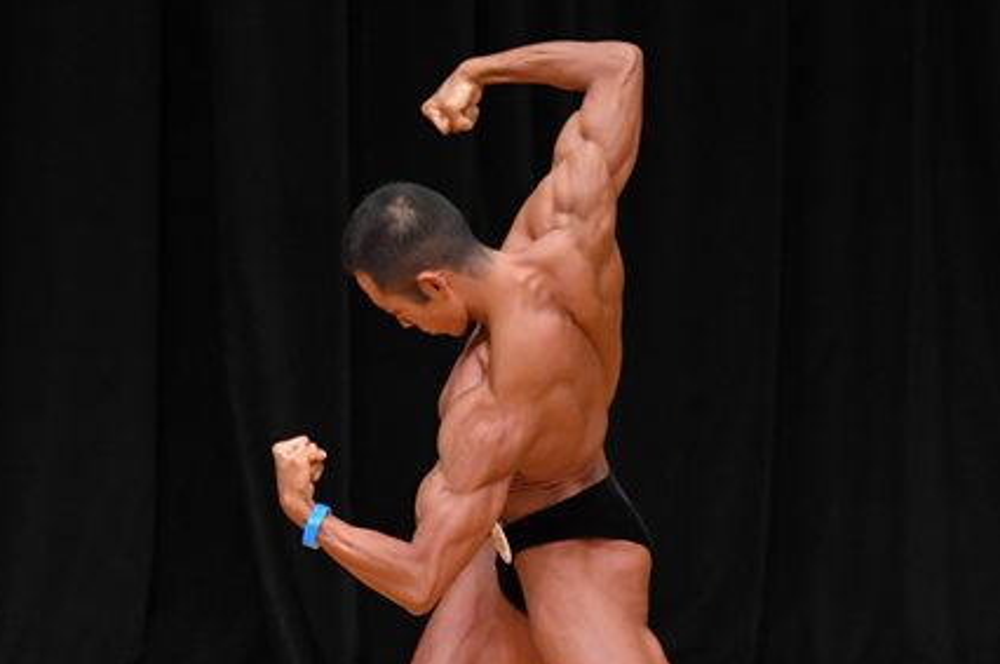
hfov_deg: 4.0
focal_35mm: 519
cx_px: 536
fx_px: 14400
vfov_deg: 2.6
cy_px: 540
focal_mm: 190
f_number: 5.6
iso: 3200
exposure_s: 1/400
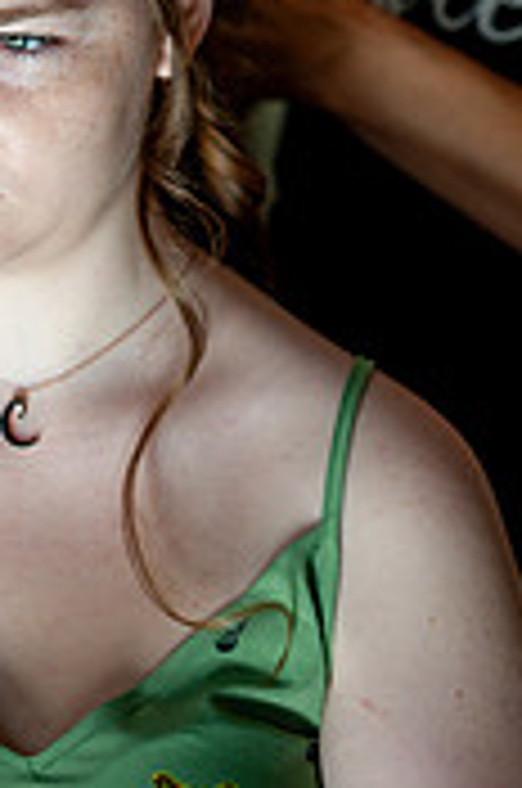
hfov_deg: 4.1
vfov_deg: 6.1
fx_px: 7315
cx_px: 83
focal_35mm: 335
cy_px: -27
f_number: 2.8
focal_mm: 130
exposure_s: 1/400
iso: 400
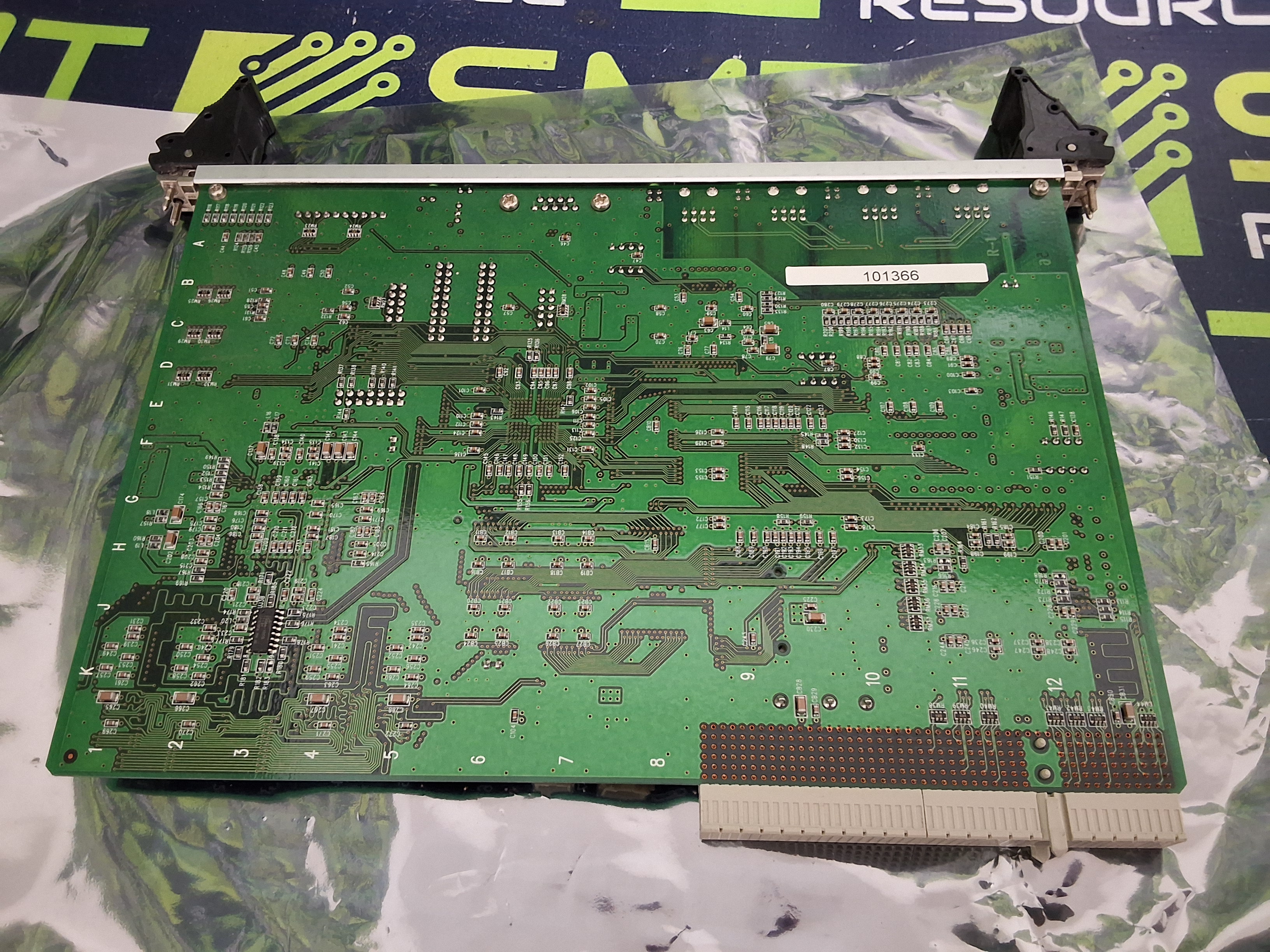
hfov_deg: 63.4
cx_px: 635
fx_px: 1027
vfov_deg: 49.7
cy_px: 476
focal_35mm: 28
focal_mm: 2.91
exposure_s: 1/24
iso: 320
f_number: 1.9
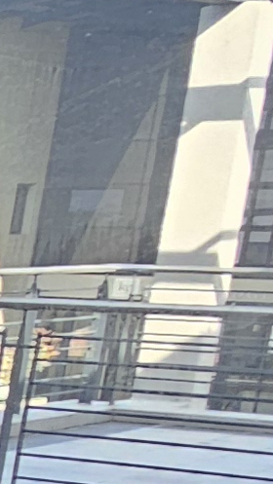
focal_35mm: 114
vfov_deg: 18.4
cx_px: -1527
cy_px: 469
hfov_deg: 4.7
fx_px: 1465
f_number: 2.2
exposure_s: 1/50
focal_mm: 2.2
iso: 50
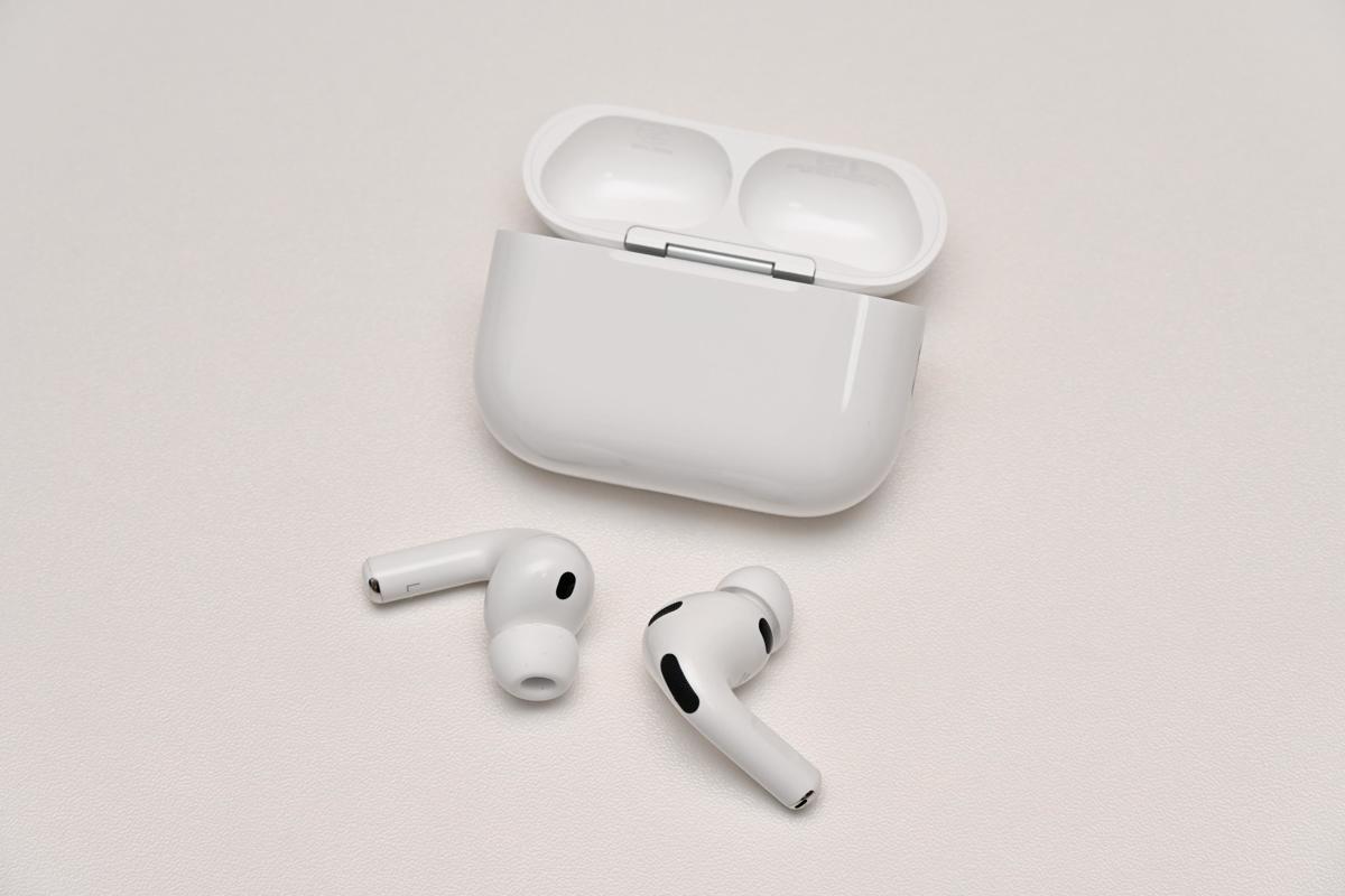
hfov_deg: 21.2
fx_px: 3586
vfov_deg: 14.3
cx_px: 672
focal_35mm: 96
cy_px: 448
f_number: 8
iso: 200
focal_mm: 64
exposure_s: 1/200
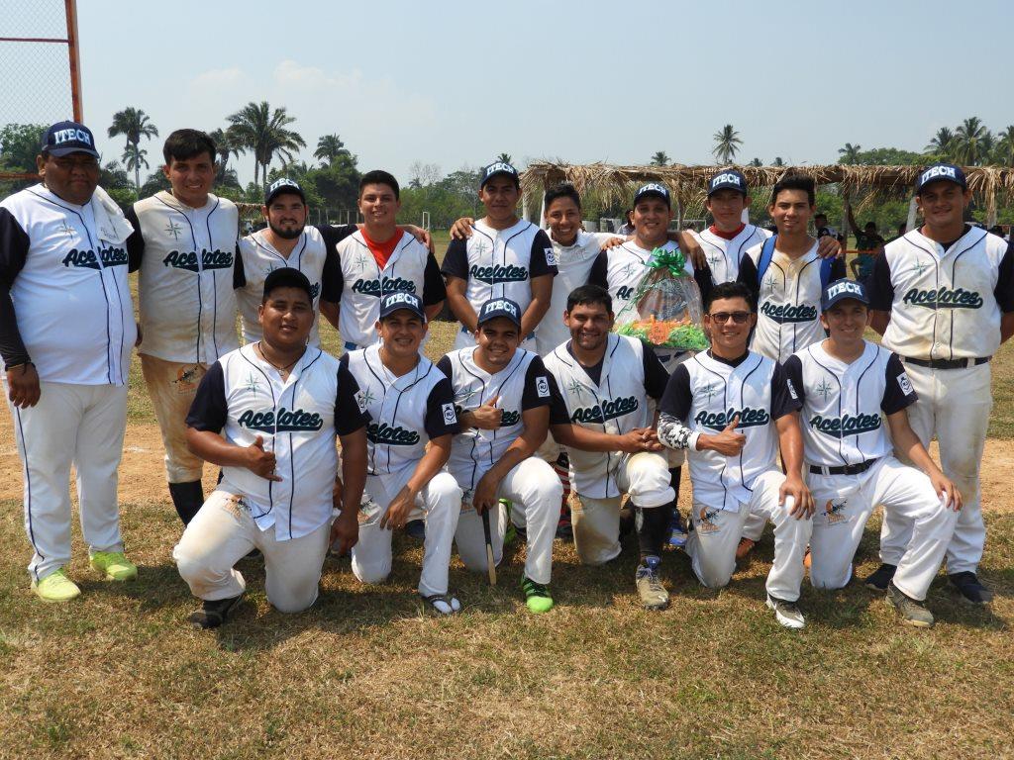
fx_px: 967
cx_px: 507
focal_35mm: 33
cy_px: 380
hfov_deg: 55.4
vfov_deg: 42.9
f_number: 3.6
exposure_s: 1/1250
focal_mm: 5.9
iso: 100
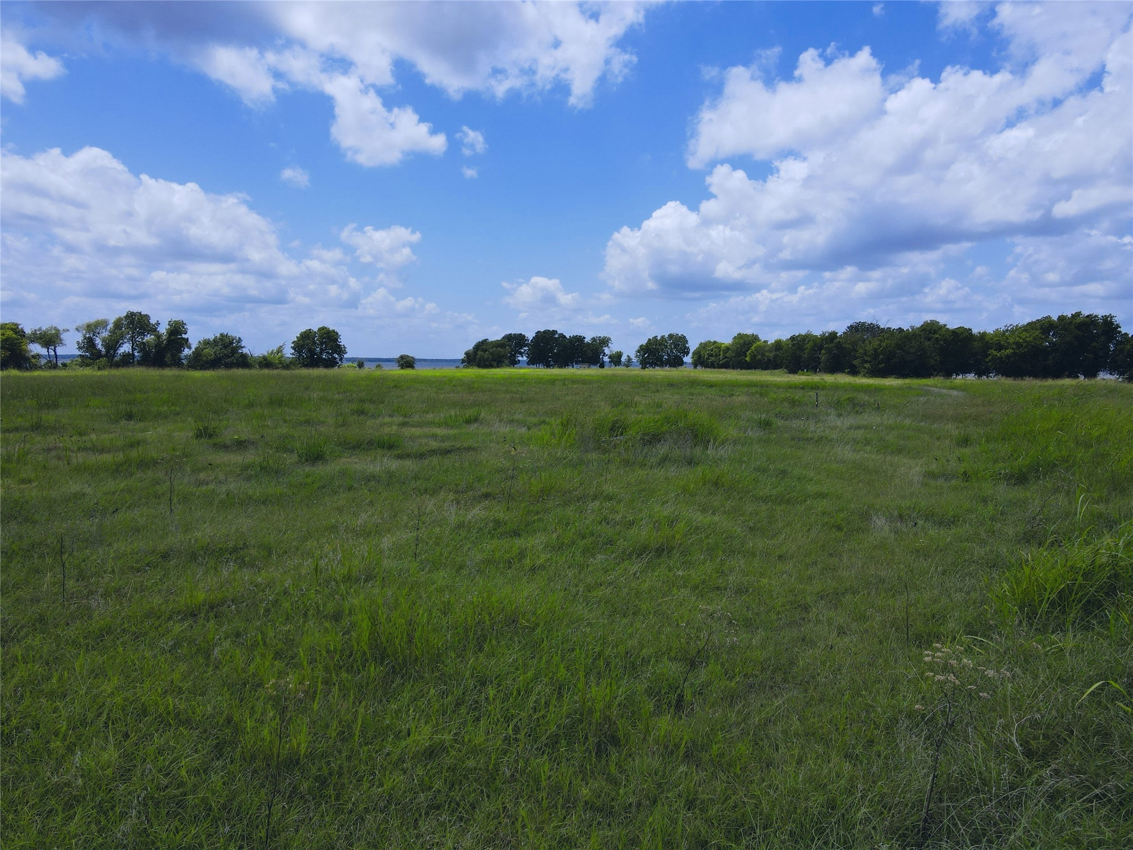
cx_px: 566
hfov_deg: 71.6
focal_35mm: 24
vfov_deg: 56.8
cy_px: 425
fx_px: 786
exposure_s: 1/1000
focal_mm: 4.5
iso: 100
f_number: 2.8
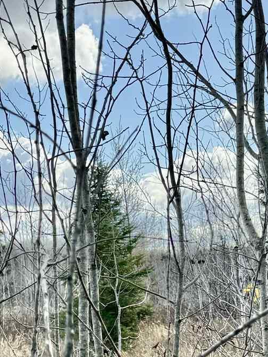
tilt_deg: -7.9
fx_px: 856
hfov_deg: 17.7
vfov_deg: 22.2
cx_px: 85
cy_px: 401
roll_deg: +4.0
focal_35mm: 83
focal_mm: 6.76
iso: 80
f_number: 1.78
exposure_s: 1/2710
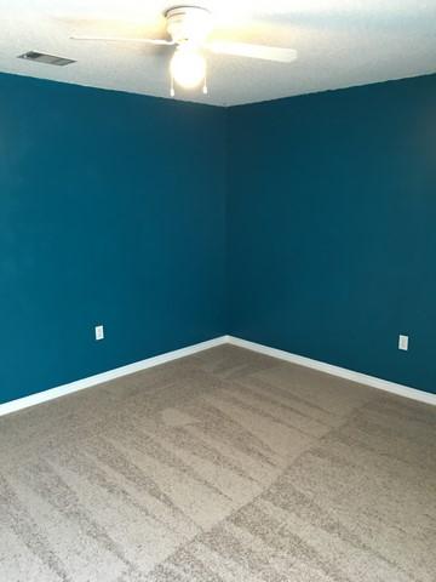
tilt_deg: -8.7
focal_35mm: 29
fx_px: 487
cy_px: 291
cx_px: 218
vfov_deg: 61.7
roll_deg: +0.6
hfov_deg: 48.2
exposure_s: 1/10
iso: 80
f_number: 2.2
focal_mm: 4.15
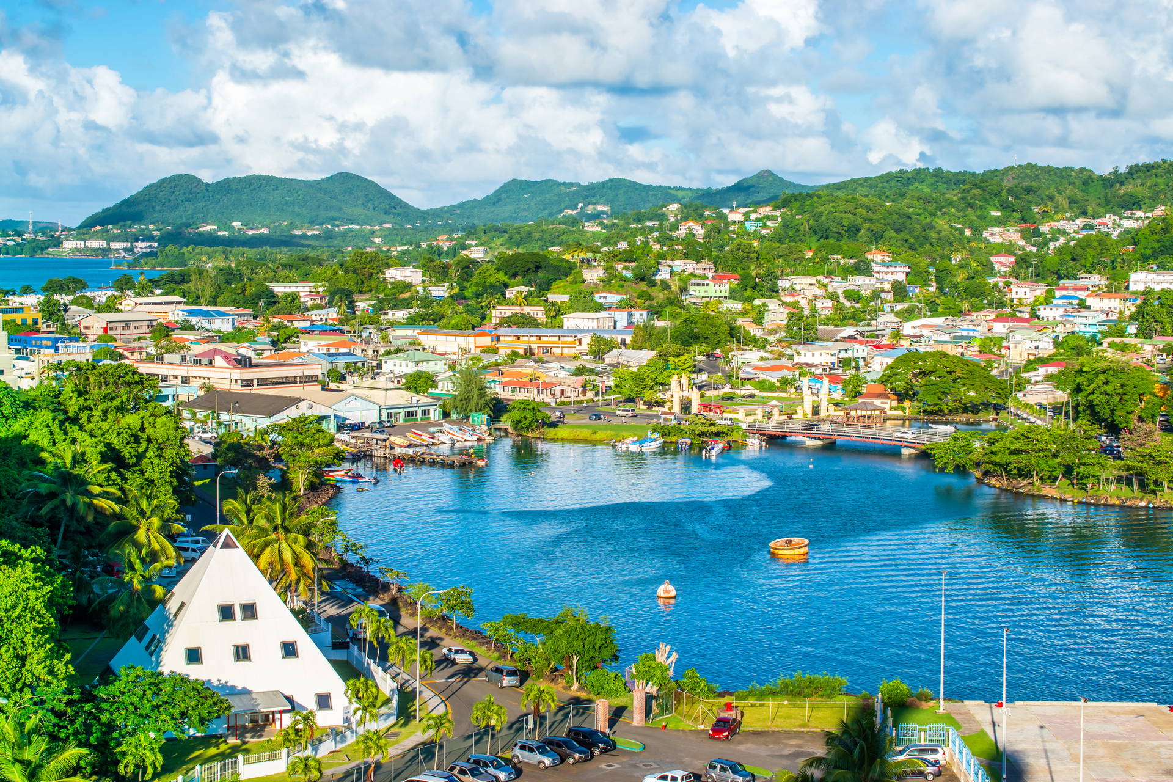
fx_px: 1955
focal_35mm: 60
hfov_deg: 33.4
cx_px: 586
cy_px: 391
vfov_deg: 22.6
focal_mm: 40
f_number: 8
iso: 100
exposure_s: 1/320
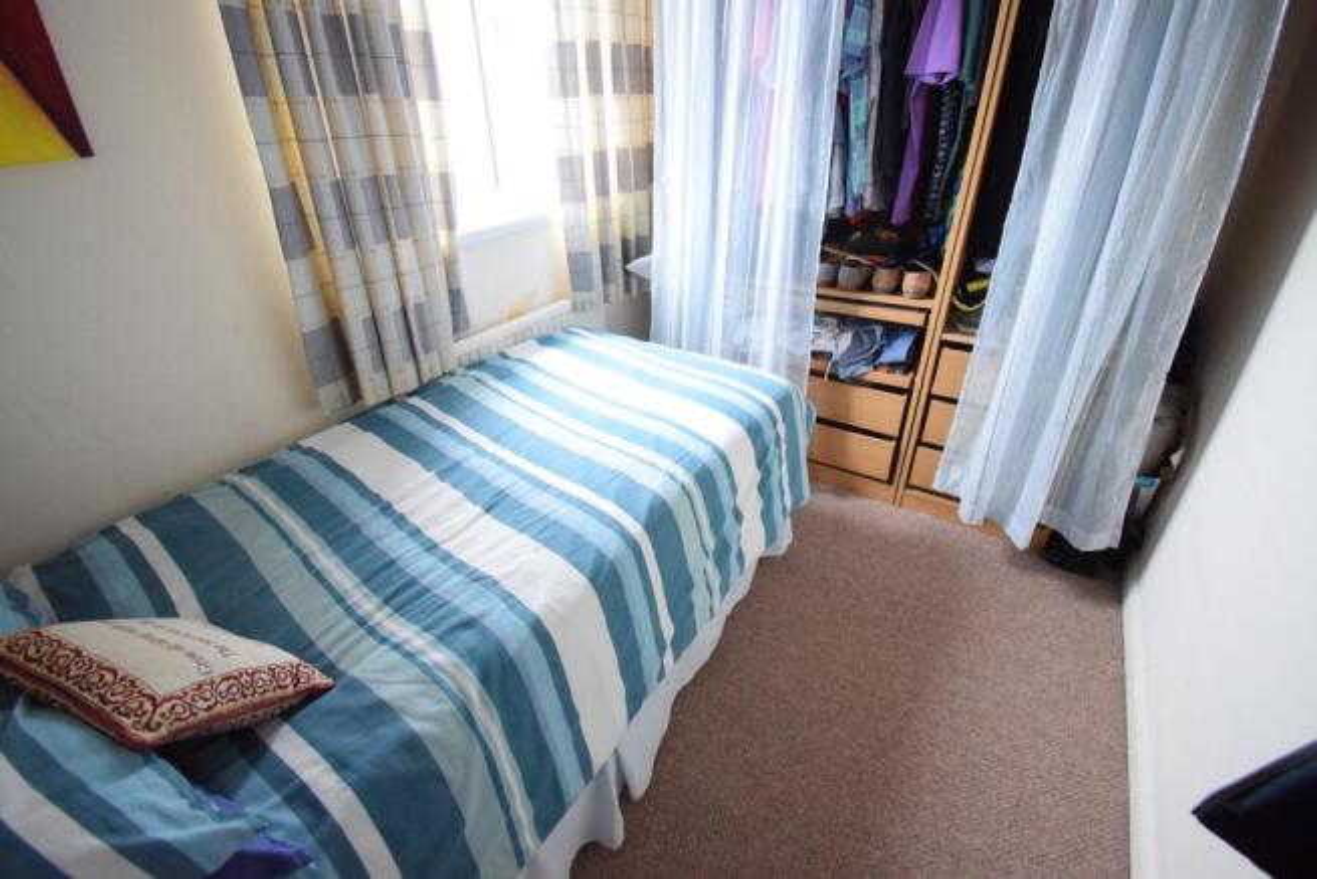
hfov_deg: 100.4
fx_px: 549
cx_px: 658
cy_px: 440
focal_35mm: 15
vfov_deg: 77.4
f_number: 4.5
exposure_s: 1/60
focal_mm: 10
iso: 4500
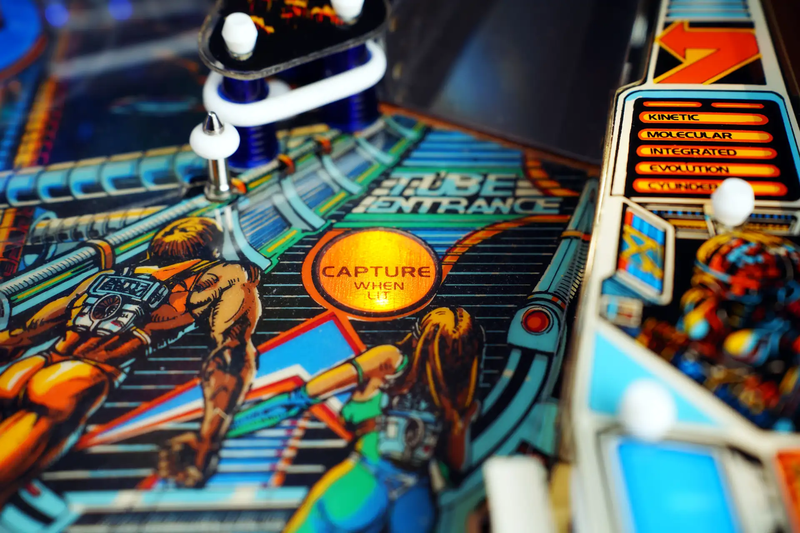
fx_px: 1111
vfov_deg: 27.0
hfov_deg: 39.6
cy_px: 266
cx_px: 400
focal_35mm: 50
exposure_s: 1/40
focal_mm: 50
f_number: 2.8
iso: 100
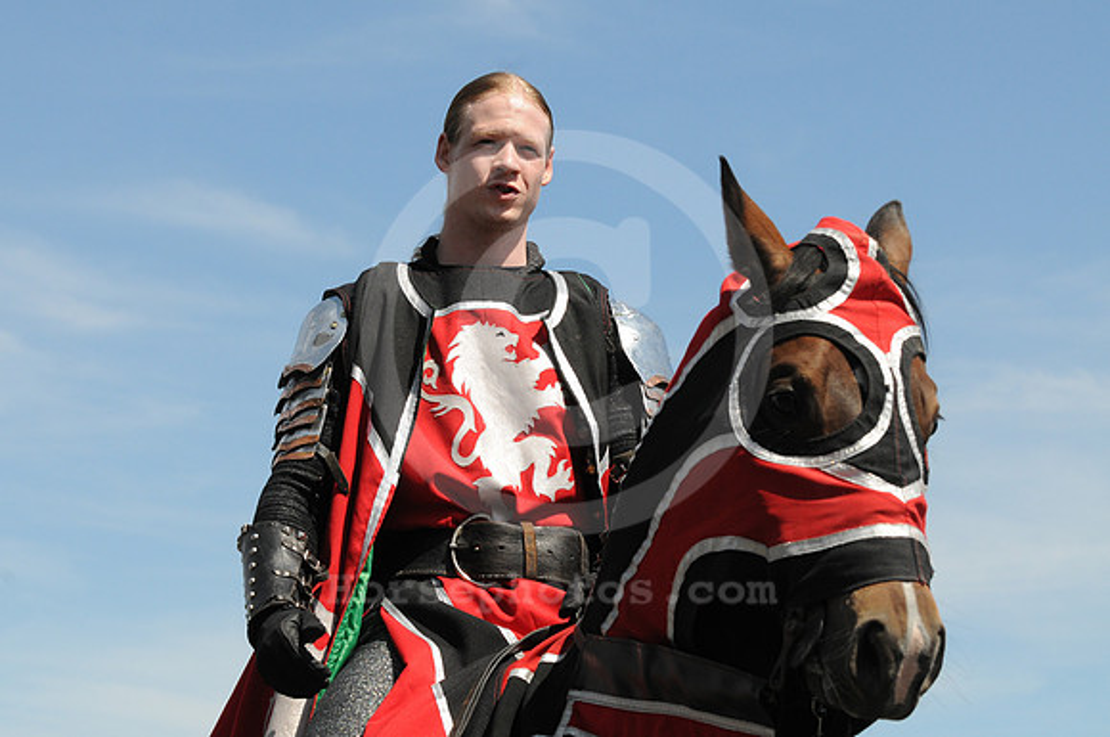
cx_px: 555
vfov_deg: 13.0
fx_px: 3233
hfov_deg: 19.5
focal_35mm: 105
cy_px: 368
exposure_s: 1/1000
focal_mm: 70
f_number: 8
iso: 500
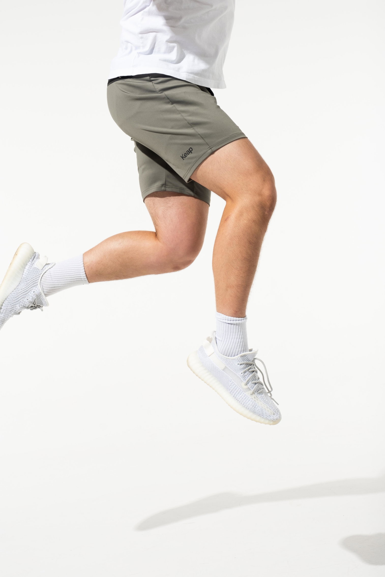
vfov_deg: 35.6
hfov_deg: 24.2
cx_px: 187
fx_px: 898
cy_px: 273
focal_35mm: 56
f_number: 13
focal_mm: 35.3
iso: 200
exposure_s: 1/250
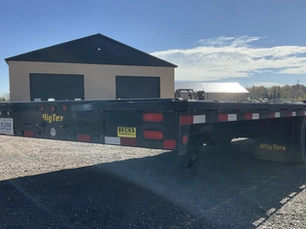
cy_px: 127
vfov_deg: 38.6
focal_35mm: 37
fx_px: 327
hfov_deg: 50.1
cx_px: 165
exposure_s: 1/2141
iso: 25
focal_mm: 3
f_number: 1.8
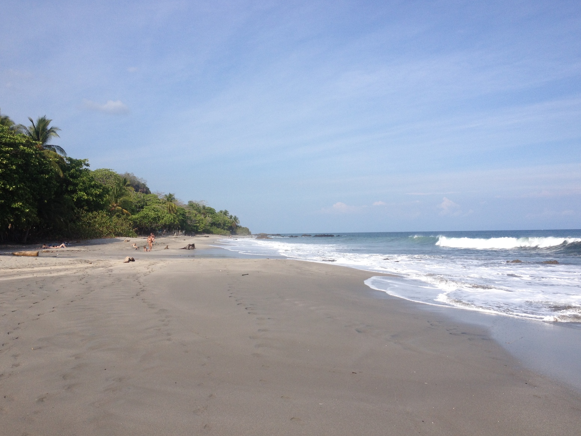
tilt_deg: -1.9
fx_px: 604
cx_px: 293
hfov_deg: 51.4
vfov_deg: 39.7
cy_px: 220
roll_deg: +1.3
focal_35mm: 36
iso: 50
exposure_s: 1/2123
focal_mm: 4.28
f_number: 2.4
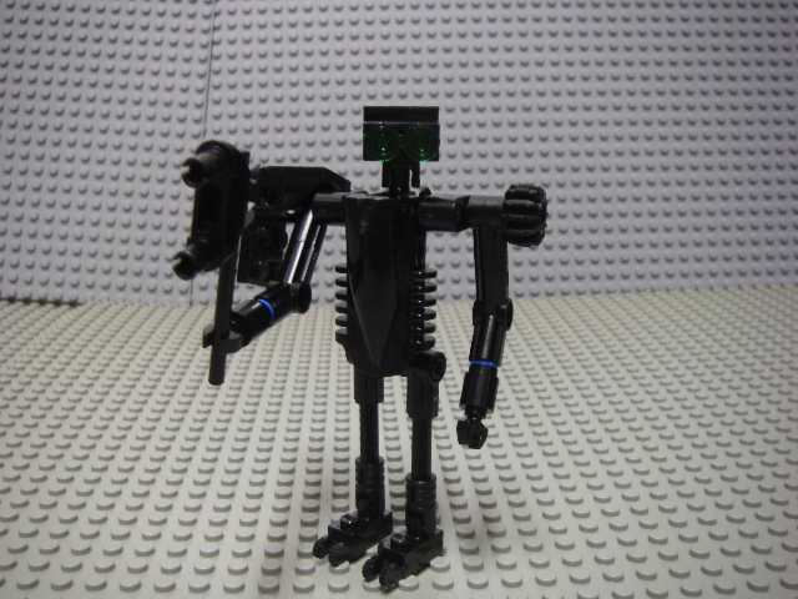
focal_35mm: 38
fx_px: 876
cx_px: 399
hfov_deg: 49.0
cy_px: 300
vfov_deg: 37.7
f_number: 3.3
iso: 200
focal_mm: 6.3
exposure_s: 1/4
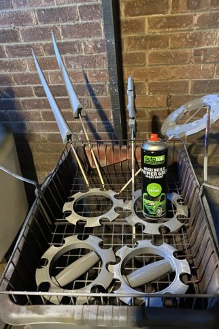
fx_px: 255
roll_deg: +6.2
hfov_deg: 46.4
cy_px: 169
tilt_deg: -33.9
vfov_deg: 65.5
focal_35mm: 28
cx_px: 115
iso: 500
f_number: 1.8
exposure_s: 1/8
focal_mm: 4.25
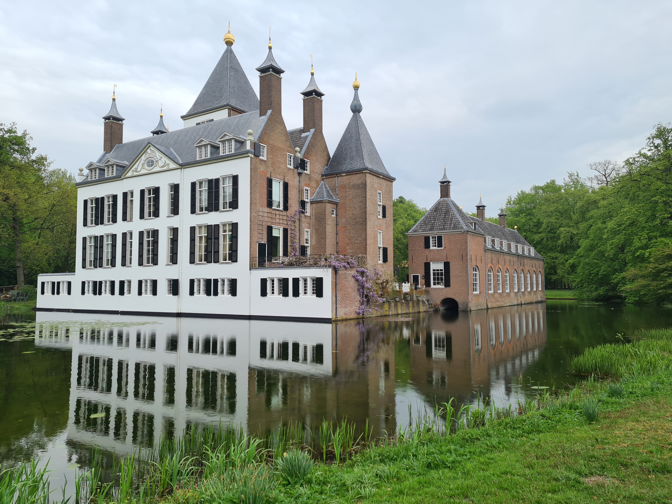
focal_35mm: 26
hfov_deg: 67.3
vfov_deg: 53.1
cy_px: 252
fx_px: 505
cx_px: 336
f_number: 1.8
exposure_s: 1/1472
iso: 50
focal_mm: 5.4
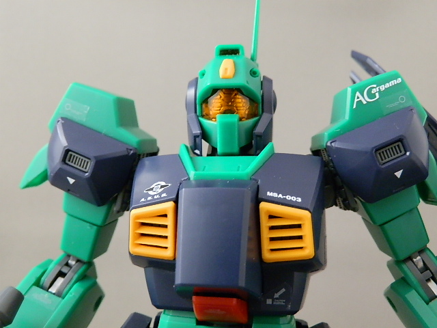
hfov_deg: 54.0
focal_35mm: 34
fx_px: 429
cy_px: 164
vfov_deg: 41.8
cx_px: 218
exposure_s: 1/8
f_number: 3.5
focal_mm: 6.17
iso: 320
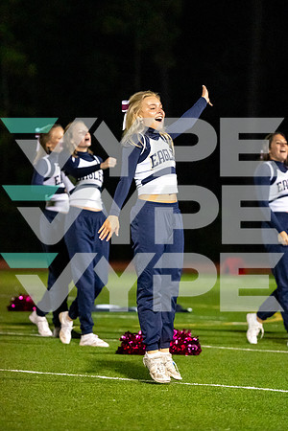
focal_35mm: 324
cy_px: 216
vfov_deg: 6.4
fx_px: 3888
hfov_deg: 4.2
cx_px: 144
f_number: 6.3
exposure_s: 1/1600
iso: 16000
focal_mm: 324
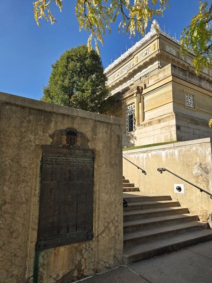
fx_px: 188
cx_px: 106
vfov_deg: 73.9
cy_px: 142
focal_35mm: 23
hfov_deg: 58.9
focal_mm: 5.4
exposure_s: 1/1070
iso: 25
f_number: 1.8
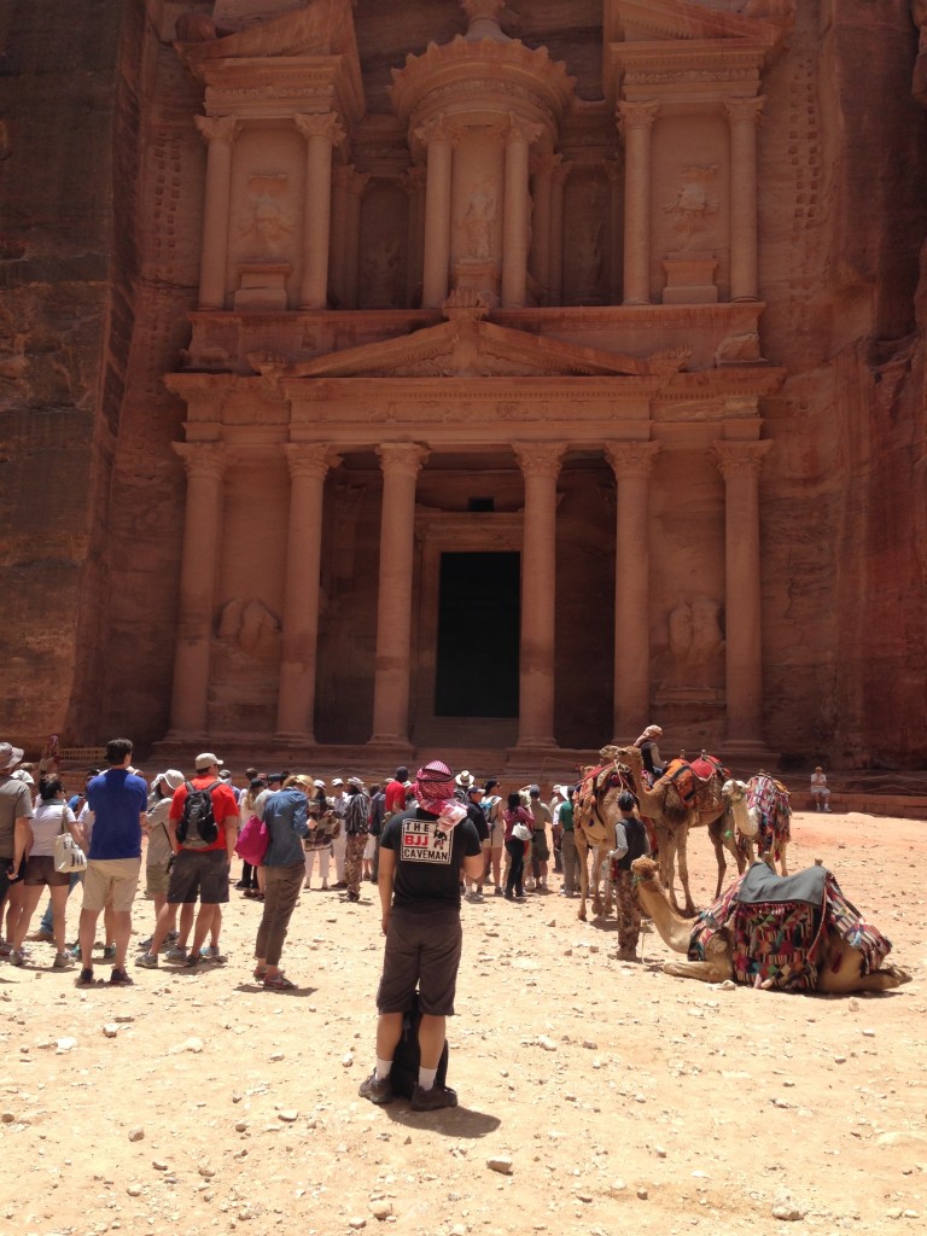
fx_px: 1178
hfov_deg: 42.9
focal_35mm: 33
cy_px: 618
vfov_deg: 55.4
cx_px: 464
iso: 50
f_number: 2.4
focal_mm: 4.12
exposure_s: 1/1085
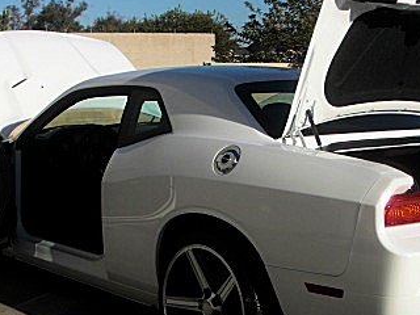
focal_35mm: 72
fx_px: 874
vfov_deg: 20.3
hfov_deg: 27.0
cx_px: 206
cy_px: 219
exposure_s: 1/200
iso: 50
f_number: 7.9
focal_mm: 6.3
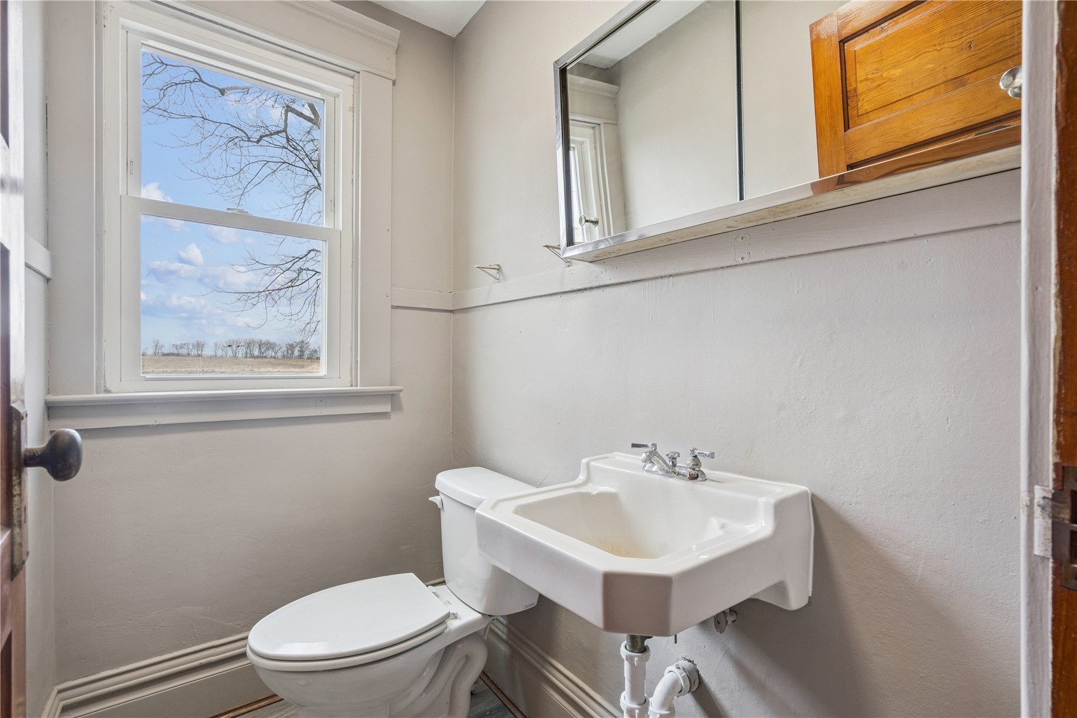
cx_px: 538
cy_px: 359
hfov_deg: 96.7
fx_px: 479
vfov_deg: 73.7
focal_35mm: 16
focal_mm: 16
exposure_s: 1/30
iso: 400
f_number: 9
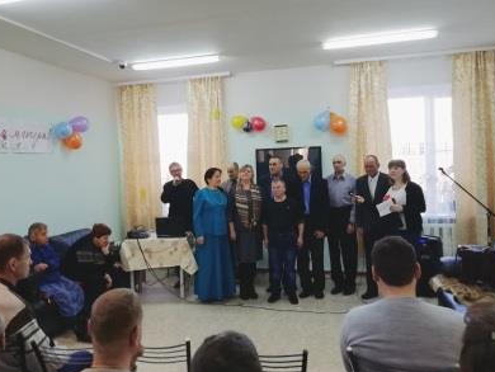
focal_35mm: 31
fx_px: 444
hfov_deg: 58.3
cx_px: 228
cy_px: 173
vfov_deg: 45.5
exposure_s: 1/50
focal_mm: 3.21
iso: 80
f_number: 2.2
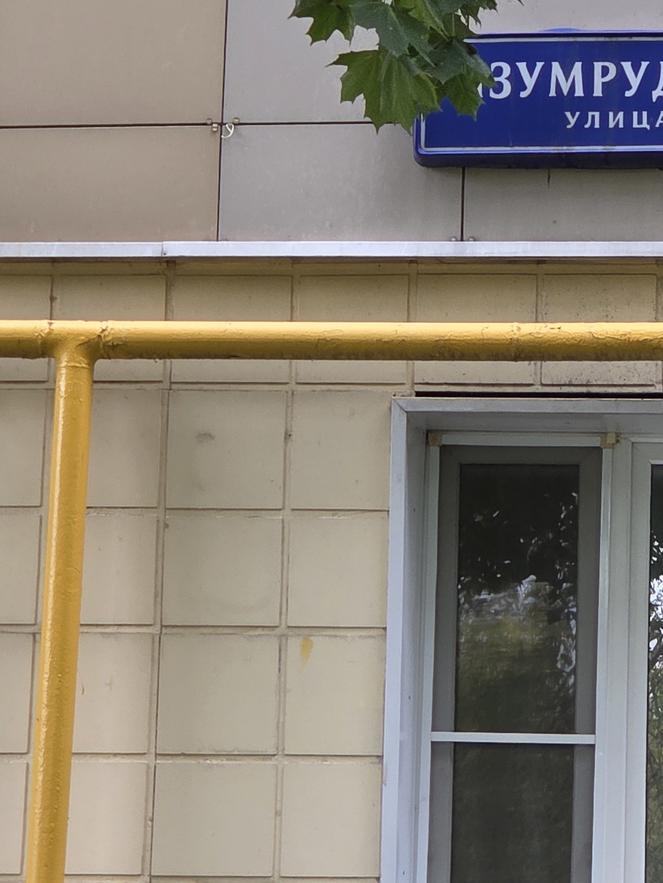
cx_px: 635
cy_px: 150
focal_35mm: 185
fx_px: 4724
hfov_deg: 8.0
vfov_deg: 10.6
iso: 50
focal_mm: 7
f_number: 2.4
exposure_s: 1/100
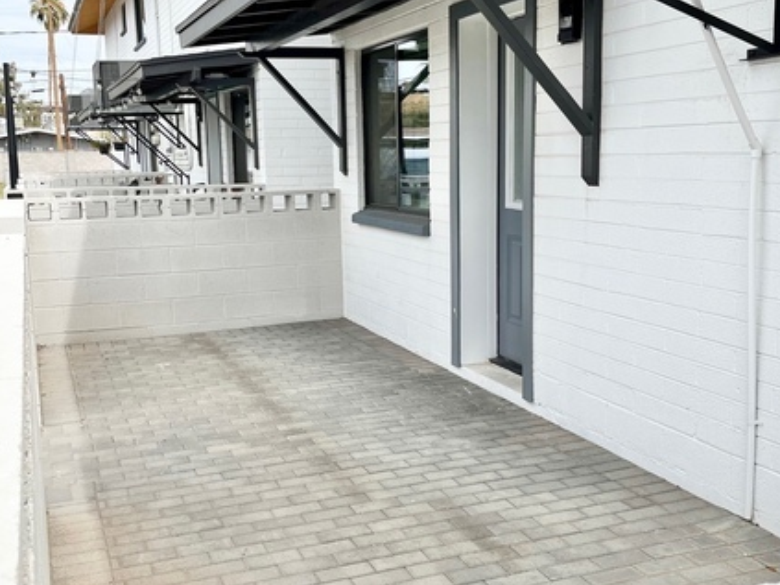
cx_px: 390
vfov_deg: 35.1
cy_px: 295
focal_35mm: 41
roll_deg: +0.8
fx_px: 924
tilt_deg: -9.0
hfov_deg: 45.8
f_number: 1.6
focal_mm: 5.1
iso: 50
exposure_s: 1/3745
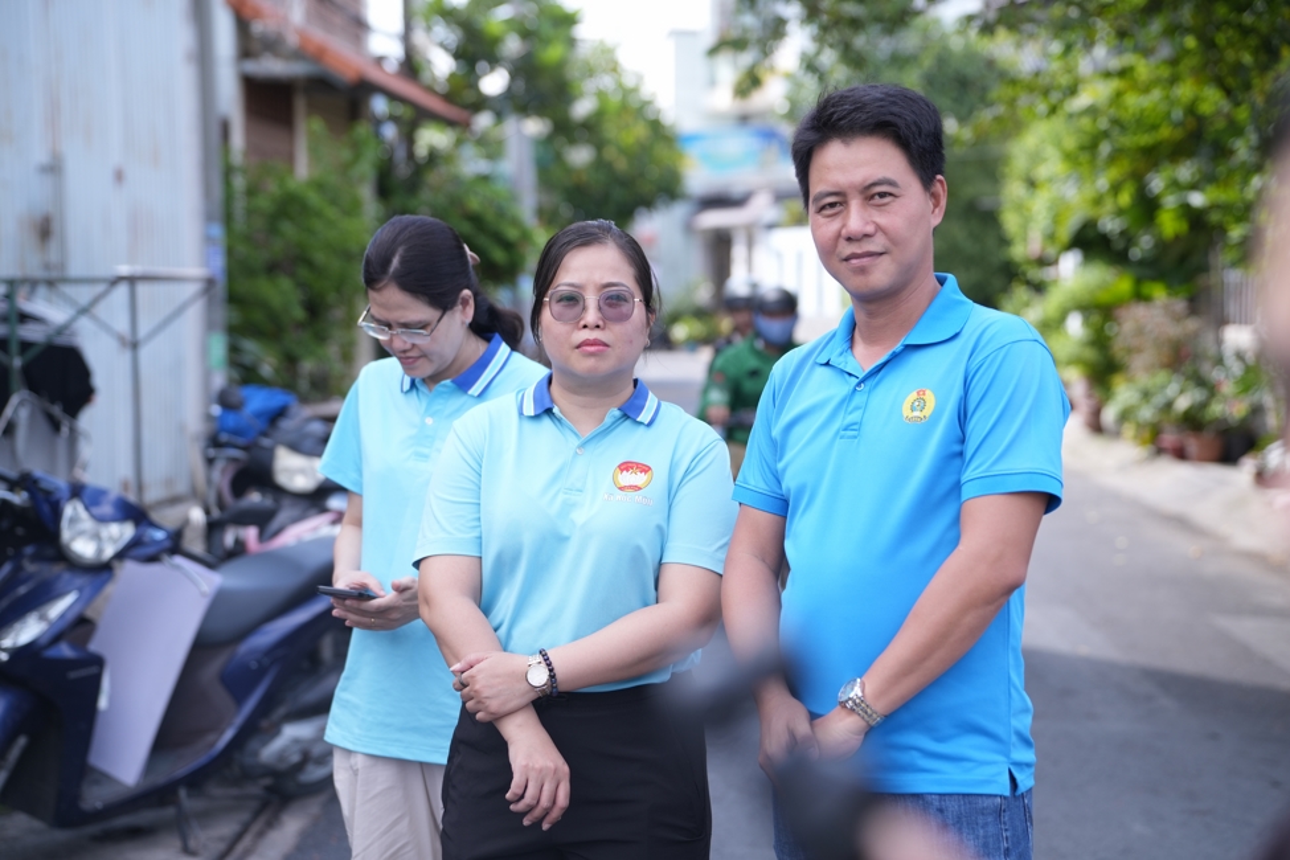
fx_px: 2293
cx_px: 645
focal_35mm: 64
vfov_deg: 21.2
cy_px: 430
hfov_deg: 31.4
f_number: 2.8
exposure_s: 1/640
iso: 200
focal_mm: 64
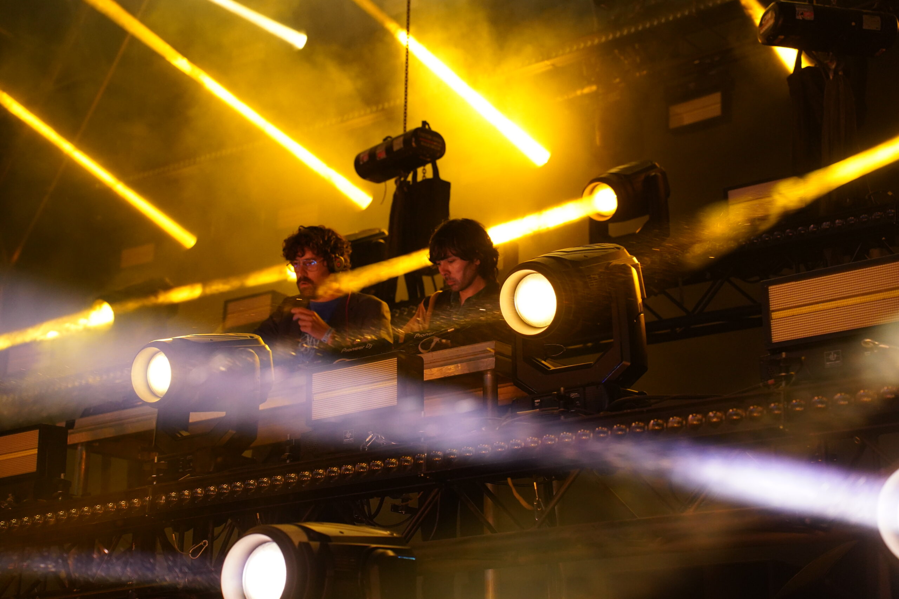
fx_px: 1873
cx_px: 450
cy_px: 300
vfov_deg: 18.2
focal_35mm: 75
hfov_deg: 27.0
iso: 6400
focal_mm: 75
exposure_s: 1/80
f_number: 4
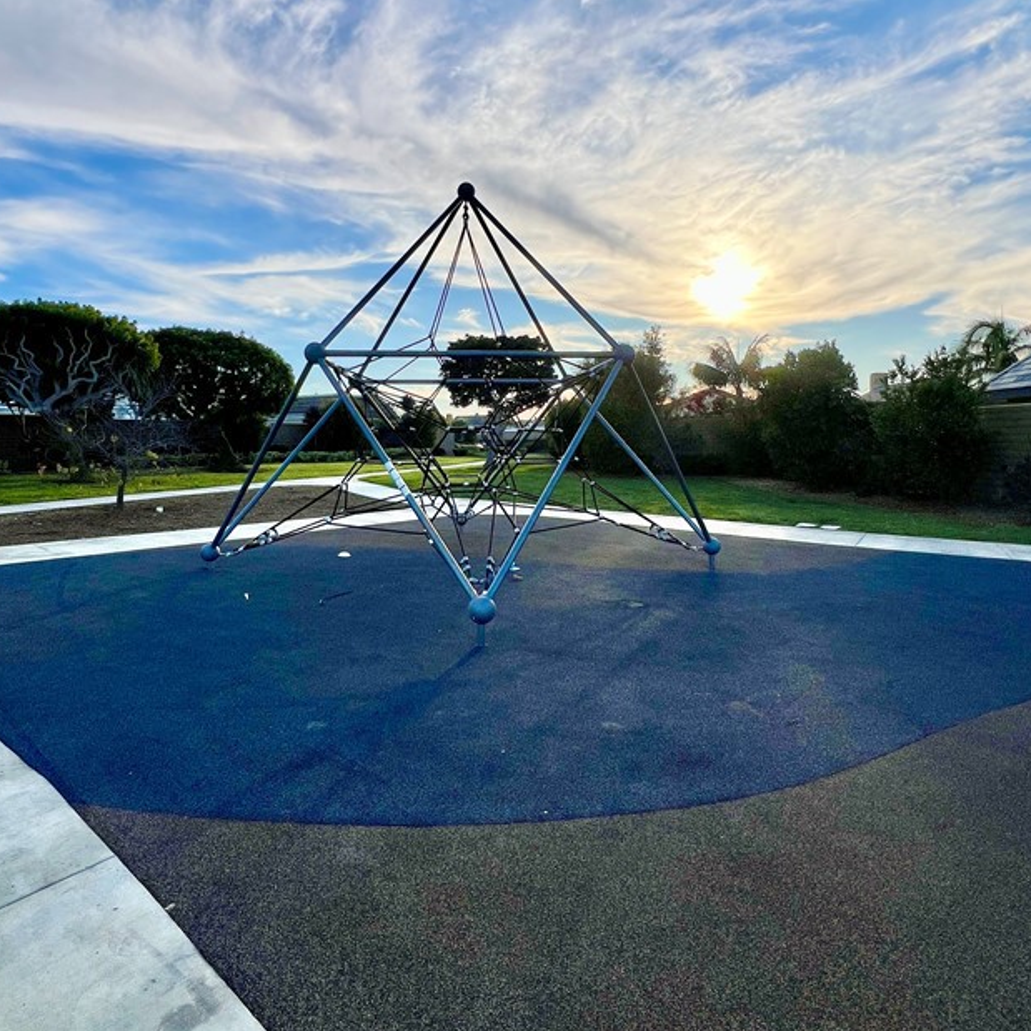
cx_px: 485
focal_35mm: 19
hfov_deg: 77.6
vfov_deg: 77.3
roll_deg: +1.0
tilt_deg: -0.4
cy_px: 451
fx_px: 640
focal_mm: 1.57
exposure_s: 1/2320
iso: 32
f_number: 1.8
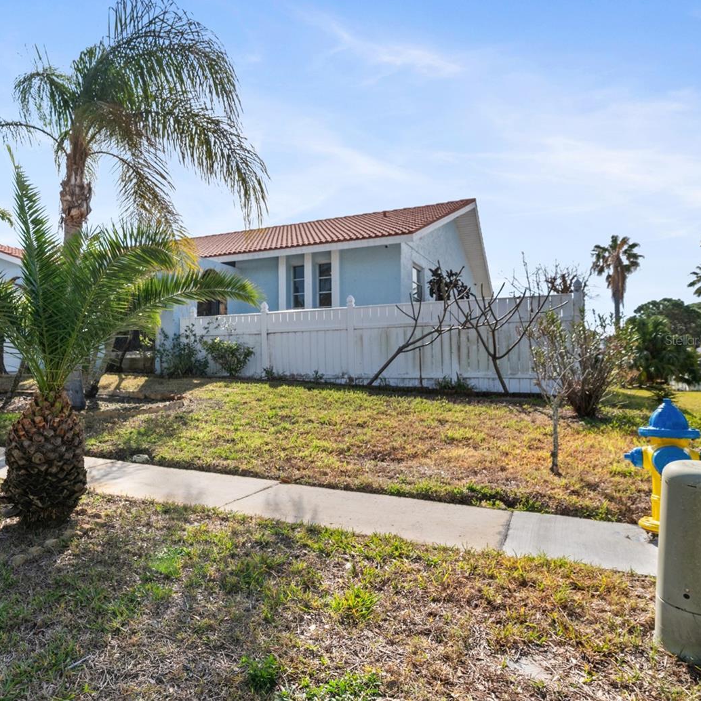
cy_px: 340
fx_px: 588
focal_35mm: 26
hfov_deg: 58.7
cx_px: 183
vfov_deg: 61.6
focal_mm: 19.5
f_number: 9
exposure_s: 1/800
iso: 250
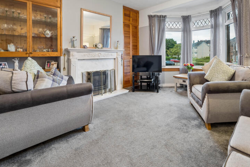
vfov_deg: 67.8
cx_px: 164
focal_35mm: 17
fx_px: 118
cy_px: 51
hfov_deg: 90.3
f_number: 2.8
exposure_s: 1/25
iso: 320
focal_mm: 12
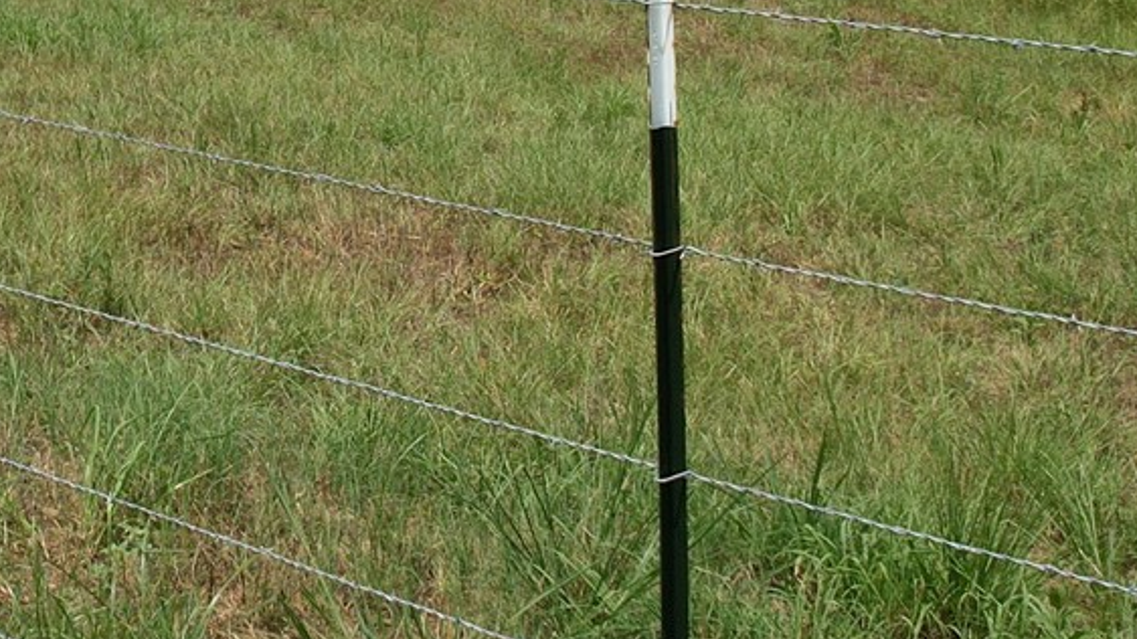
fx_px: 2683
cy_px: -350
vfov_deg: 12.8
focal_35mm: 89
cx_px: -75
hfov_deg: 22.7
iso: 110
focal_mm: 8.38
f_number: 2.8
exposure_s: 1/2500
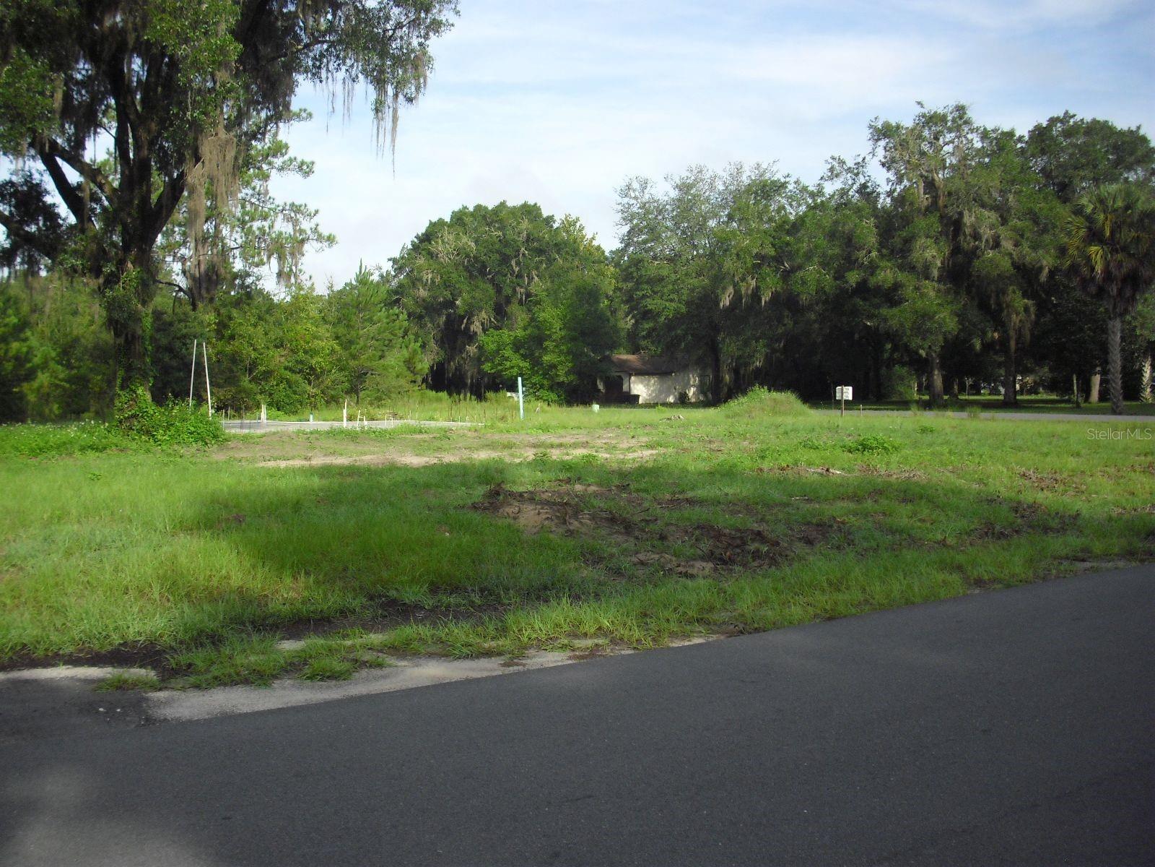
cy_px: 434
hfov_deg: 49.0
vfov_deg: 37.7
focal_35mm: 38
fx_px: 1268
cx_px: 578
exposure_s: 1/125
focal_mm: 6.2
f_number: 8
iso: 100
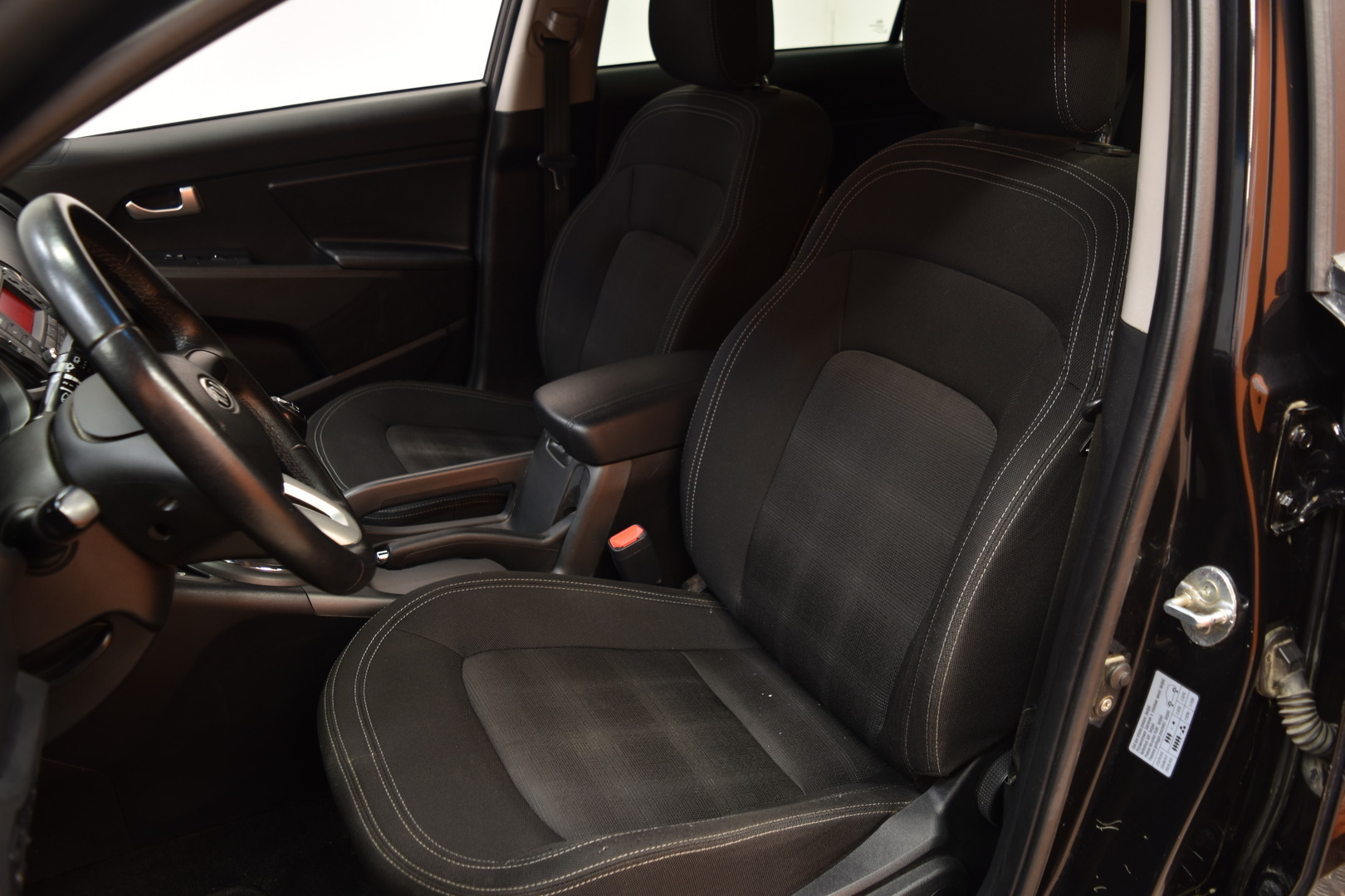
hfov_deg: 61.9
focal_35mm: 30
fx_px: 1121
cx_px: 672
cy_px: 448
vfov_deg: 43.6
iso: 100
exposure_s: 1/5
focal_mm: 20
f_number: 3.8
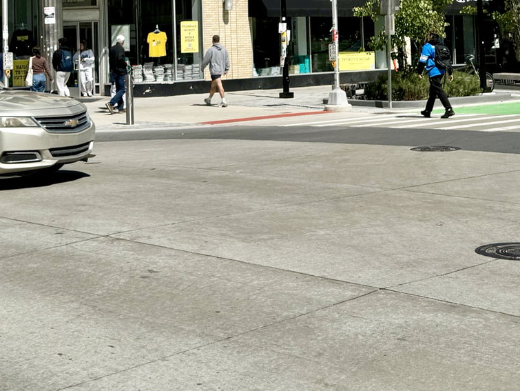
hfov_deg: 31.6
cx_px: 307
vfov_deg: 23.0
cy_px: -3
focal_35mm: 61
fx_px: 917
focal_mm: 6.76
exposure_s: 1/7937
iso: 80
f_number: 1.78
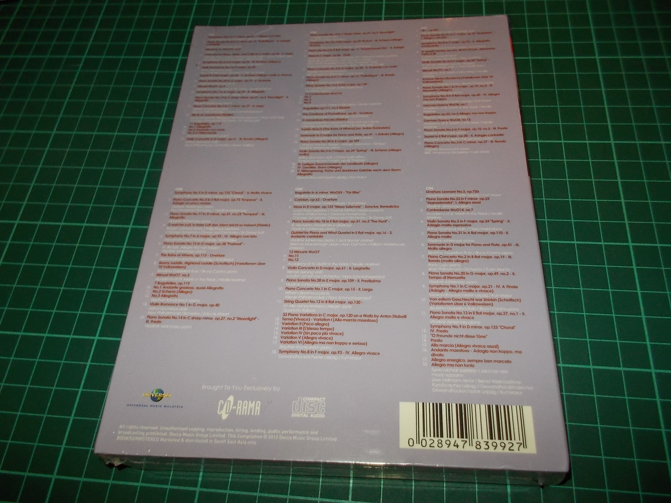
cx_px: 336
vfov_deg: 48.2
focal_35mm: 29
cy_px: 252
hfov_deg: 61.7
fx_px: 562
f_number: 3.3
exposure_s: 1/30
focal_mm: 4.1
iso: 200
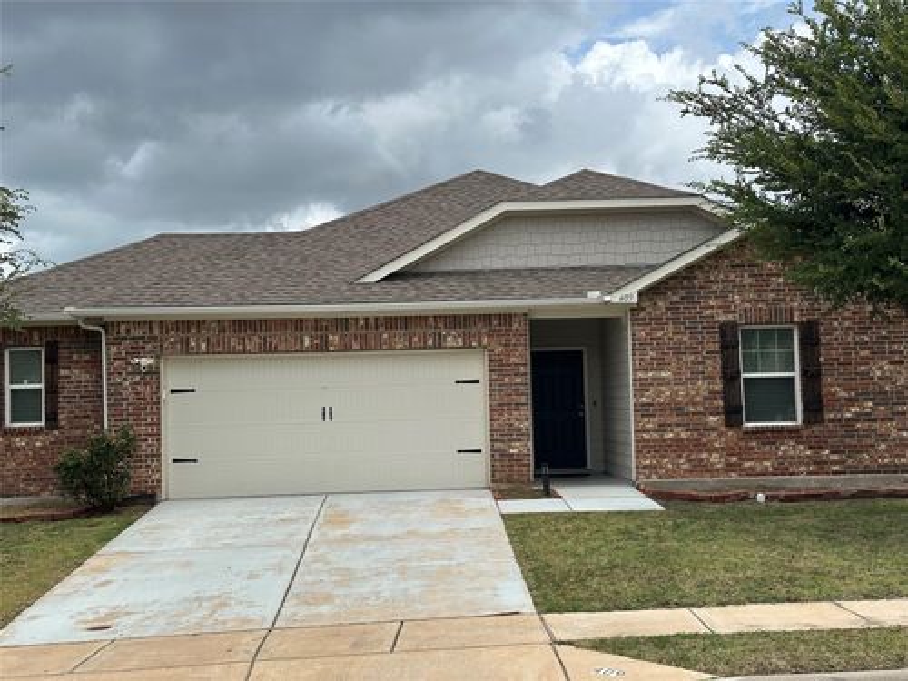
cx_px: 454
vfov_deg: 30.3
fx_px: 1259
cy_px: 340
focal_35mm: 48
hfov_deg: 39.7
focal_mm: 6.86
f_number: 1.78
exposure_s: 1/4367
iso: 64
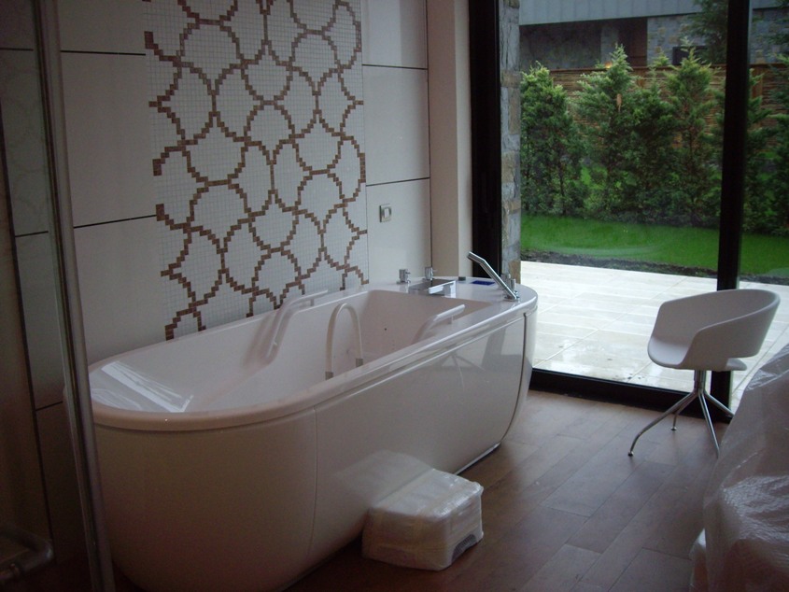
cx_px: 394
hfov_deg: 49.0
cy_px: 296
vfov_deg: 37.7
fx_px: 866
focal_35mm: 38
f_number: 2.7
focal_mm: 6.2
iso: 200
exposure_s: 1/60
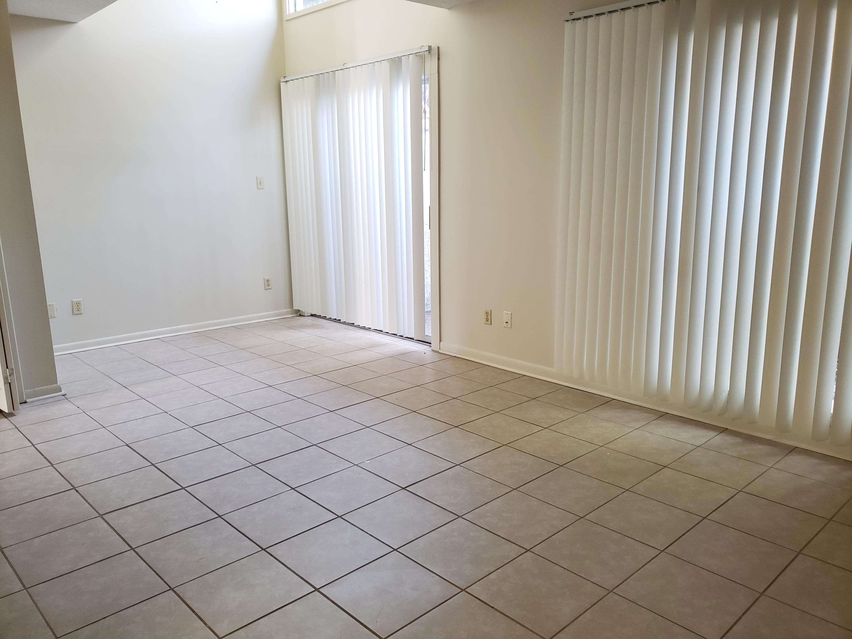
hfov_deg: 67.3
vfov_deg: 53.1
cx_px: 426
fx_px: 640
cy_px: 320
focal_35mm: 26
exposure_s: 1/40
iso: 320
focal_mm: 4.3
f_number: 1.5
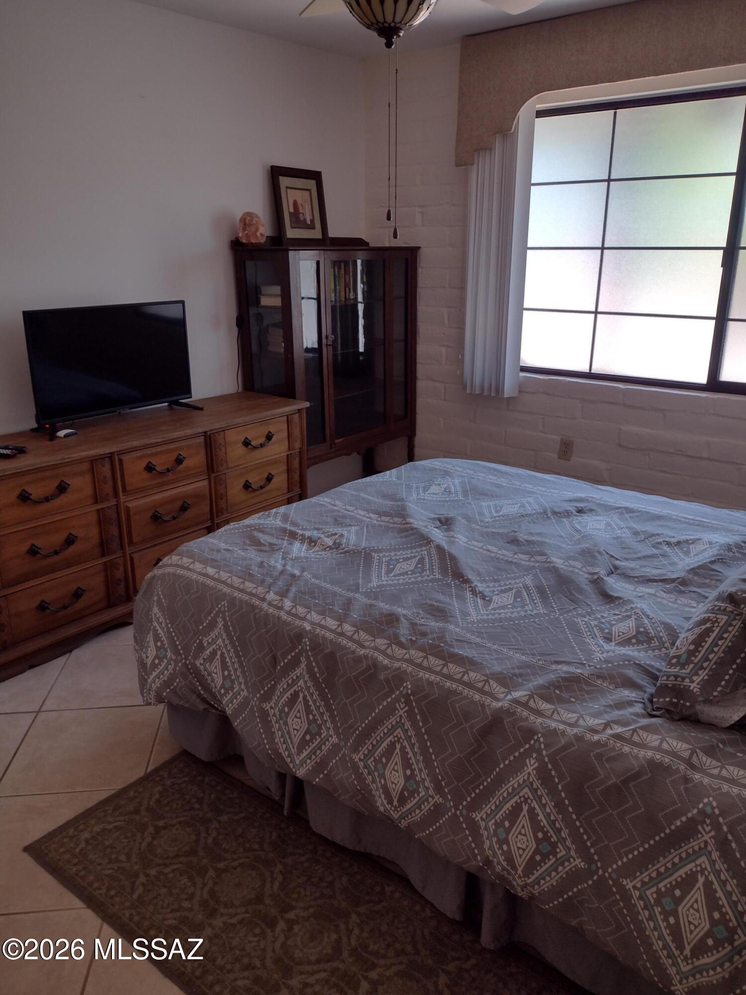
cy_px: 498
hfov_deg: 51.4
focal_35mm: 27
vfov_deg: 65.3
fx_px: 776
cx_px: 373
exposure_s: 1/60
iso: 110
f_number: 1.7
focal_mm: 4.71
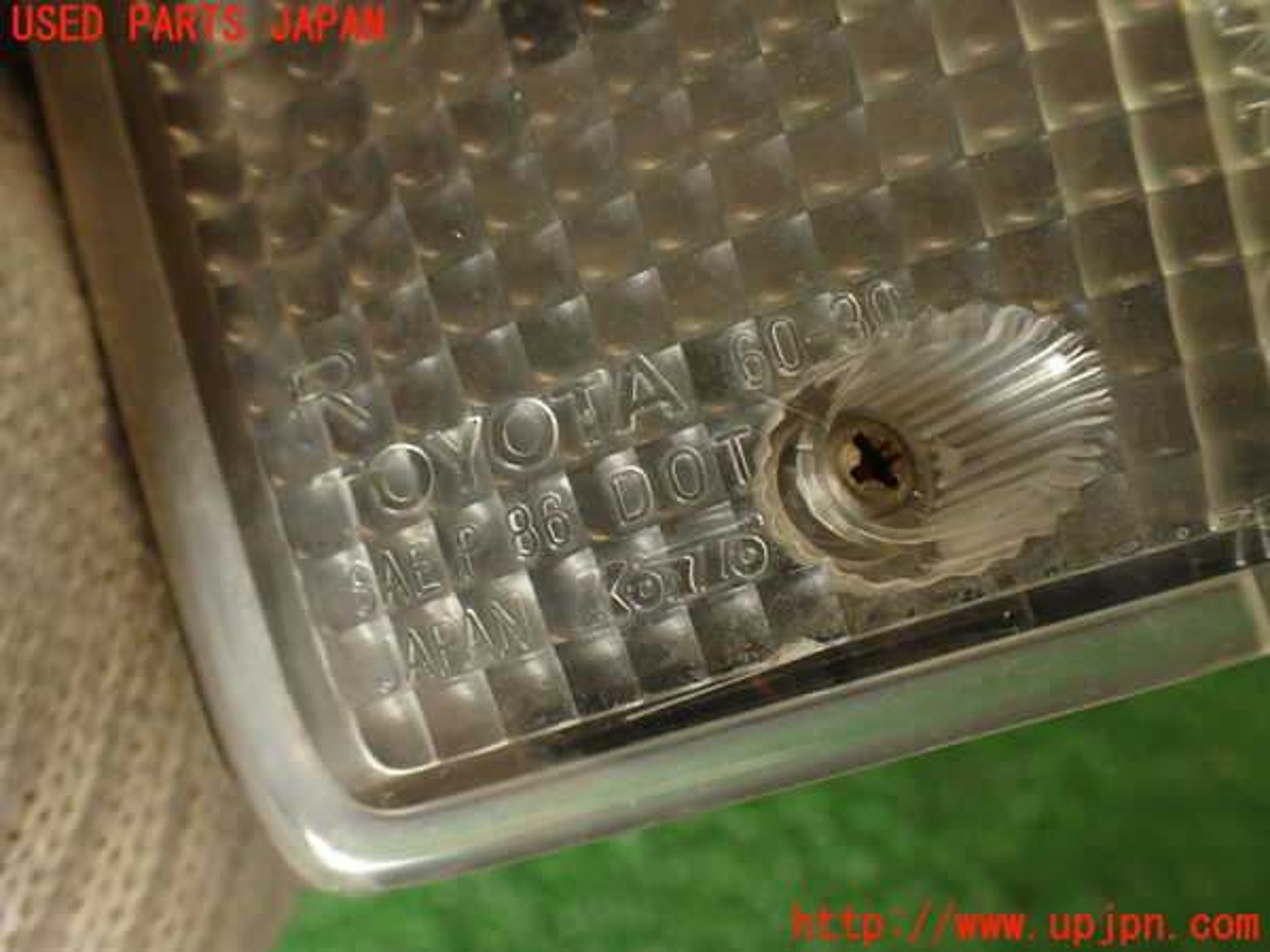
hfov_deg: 60.0
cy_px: 476
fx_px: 1101
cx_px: 635
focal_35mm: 30
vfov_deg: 46.8
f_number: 2.3
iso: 125
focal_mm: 5.4
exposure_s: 1/60
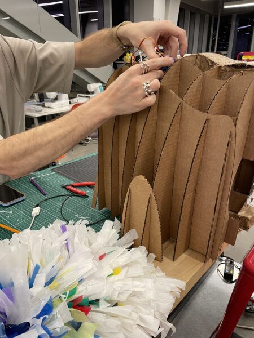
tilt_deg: -24.1
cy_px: 169
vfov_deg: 67.3
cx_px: 127
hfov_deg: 53.1
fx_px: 254
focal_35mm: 26
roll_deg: +0.5
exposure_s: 1/67
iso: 125
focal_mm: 4.2
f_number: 1.6
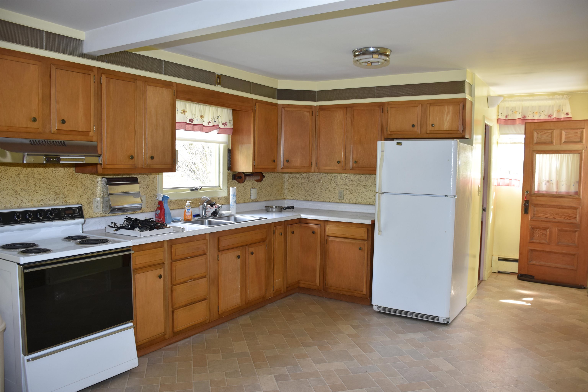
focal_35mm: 27
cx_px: 294
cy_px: 196
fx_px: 441
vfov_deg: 47.9
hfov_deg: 67.4
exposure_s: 1/60
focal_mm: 18
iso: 320
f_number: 4
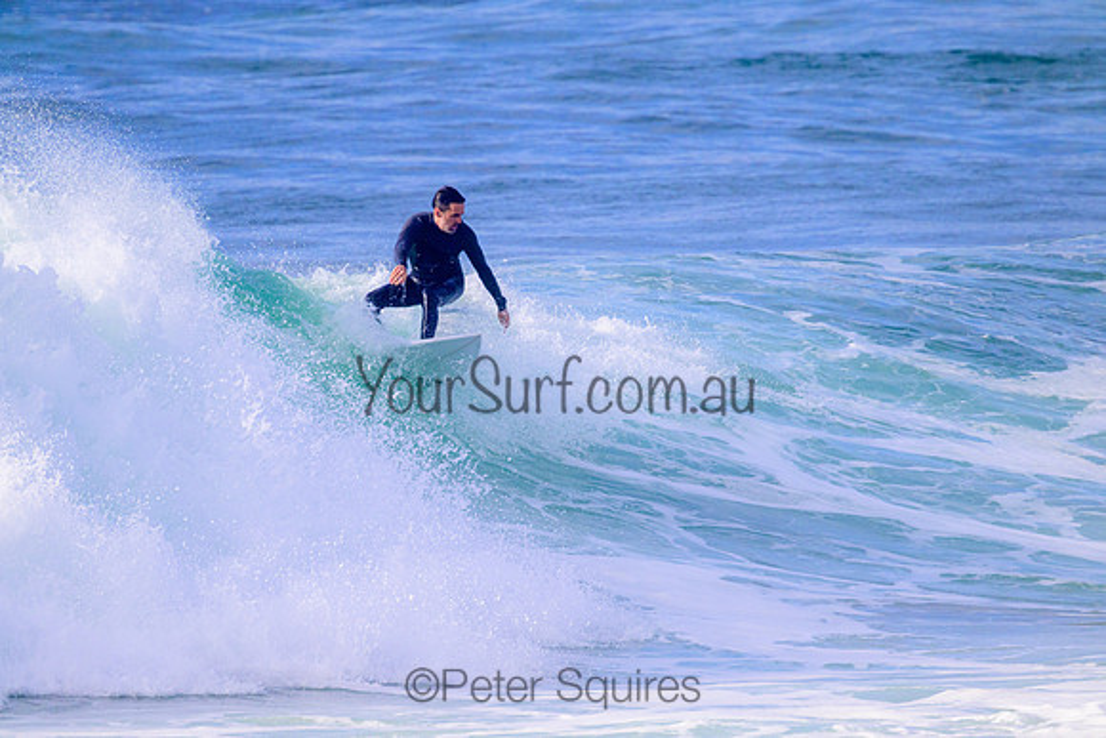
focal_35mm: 800
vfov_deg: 1.7
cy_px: 369
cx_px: 553
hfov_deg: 2.6
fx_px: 24582
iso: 1000
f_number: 11
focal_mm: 800
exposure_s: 1/2000
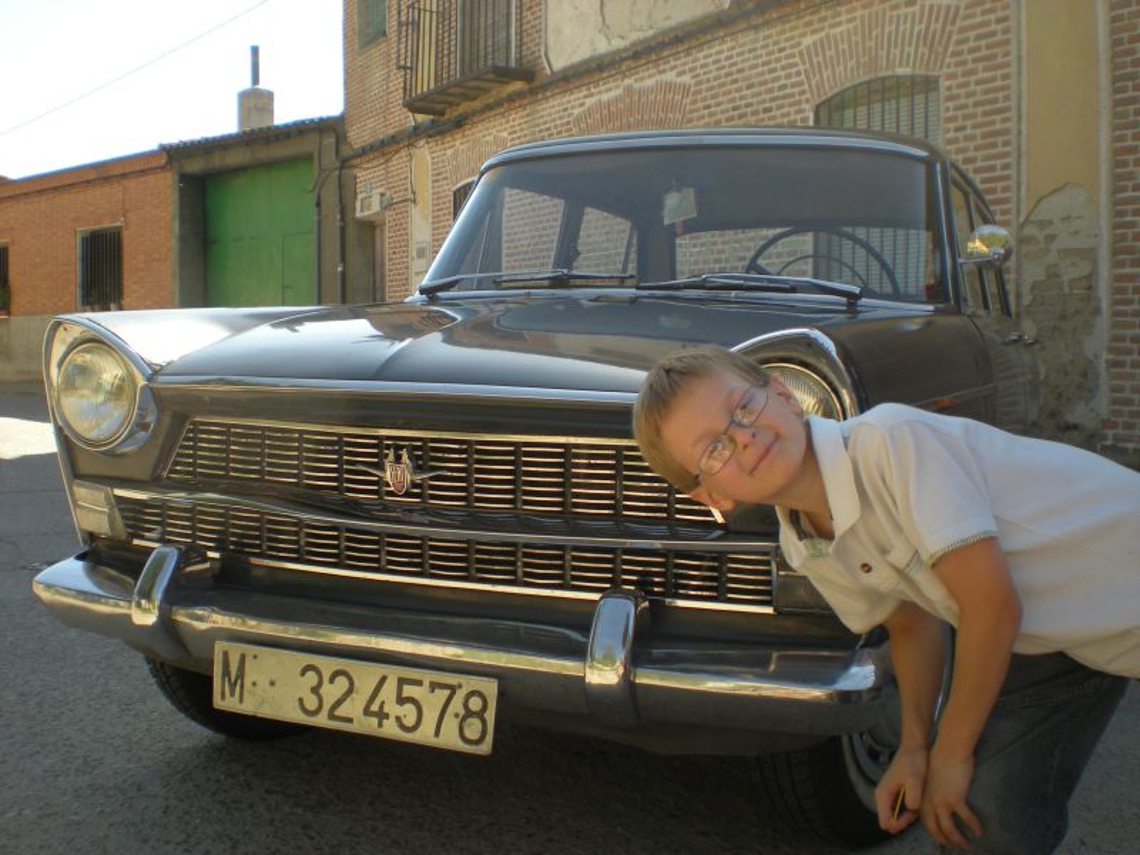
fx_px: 1251
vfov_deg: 37.7
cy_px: 428
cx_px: 570
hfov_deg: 49.0
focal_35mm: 38
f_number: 4.6
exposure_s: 1/168
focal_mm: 6.3
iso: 64
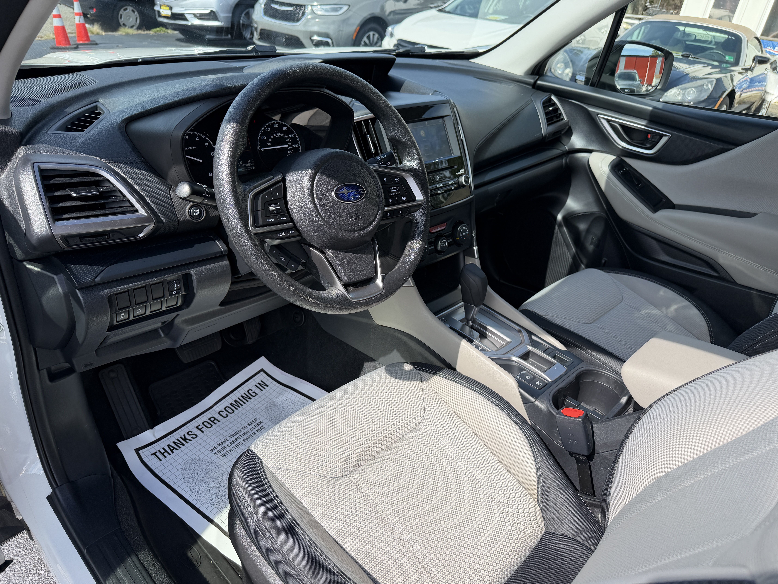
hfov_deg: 71.6
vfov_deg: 56.8
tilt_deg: -31.0
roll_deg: -7.9
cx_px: 389
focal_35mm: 24
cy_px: 292
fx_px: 539
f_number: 1.78
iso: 80
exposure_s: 1/1553
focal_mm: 6.76
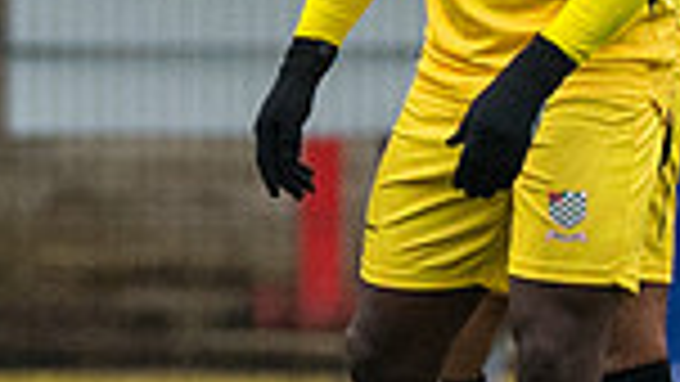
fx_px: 44562
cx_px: 3
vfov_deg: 0.5
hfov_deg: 0.9
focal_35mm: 2471
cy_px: 133
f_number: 4
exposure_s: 1/1250
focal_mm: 270
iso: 1600
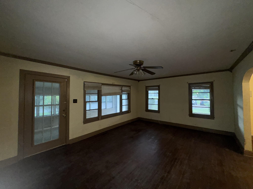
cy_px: 94
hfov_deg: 102.1
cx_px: 126
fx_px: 102
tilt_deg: +0.8
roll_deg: +0.2
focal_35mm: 14
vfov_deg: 85.7
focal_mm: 2.22
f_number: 2.2
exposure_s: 1/60
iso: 125
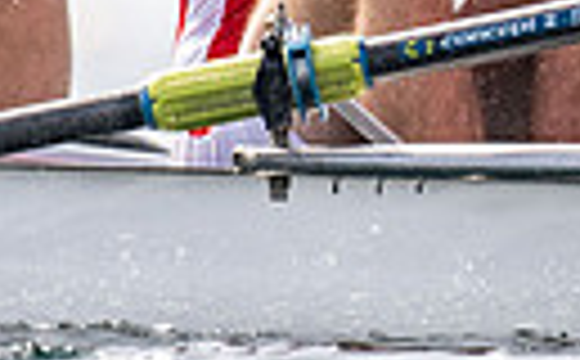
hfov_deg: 0.5
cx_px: 899
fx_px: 65141
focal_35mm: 4130
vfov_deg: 0.3
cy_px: -162
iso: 200
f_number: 4
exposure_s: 1/2500
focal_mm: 600
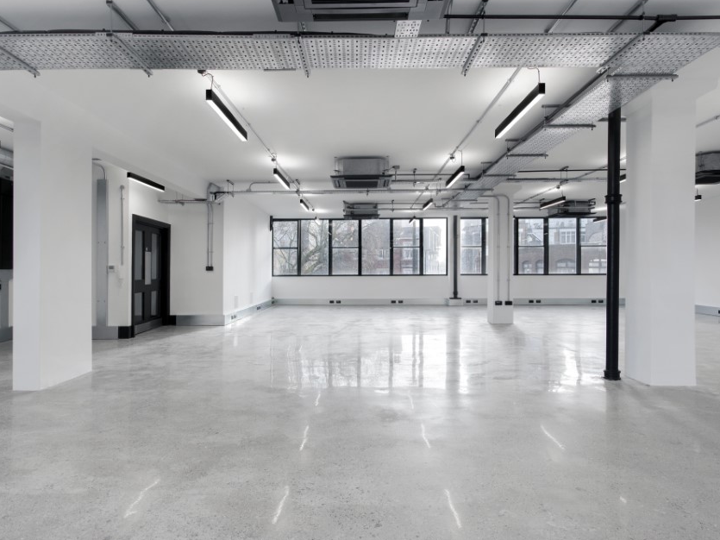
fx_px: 416
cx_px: 371
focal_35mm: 20
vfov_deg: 66.0
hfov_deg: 81.7
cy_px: 268
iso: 100
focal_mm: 10
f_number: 8
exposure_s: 1/30
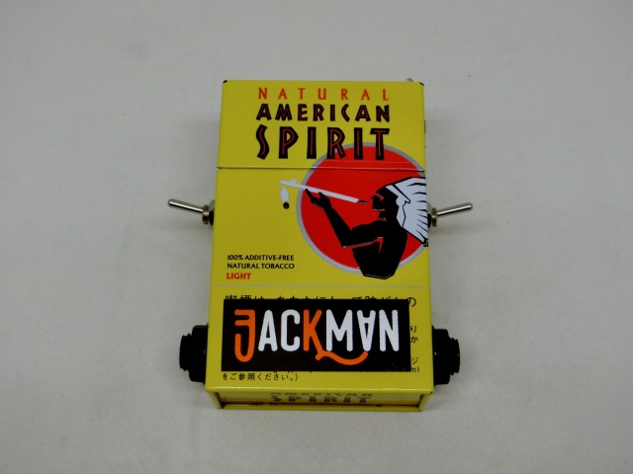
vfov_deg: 28.0
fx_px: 951
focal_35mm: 52
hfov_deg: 36.8
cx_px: 316
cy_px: 237
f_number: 4.7
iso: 125
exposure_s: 1/125
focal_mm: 9.3
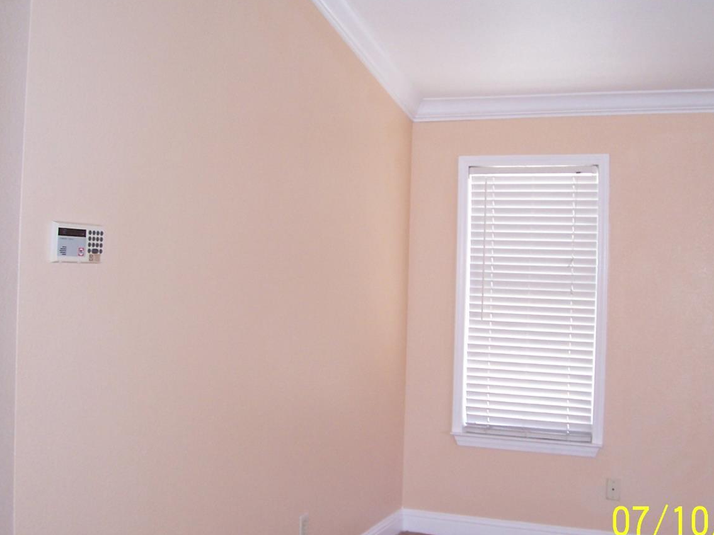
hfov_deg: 42.1
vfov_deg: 32.2
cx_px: 388
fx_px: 928
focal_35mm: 45
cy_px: 255
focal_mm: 5.6
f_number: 2.7
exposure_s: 1/60
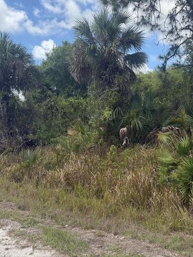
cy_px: 135
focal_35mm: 33
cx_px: 113
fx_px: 245
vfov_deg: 55.3
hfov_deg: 42.8
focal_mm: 6.76
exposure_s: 1/2801
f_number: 1.78
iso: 100
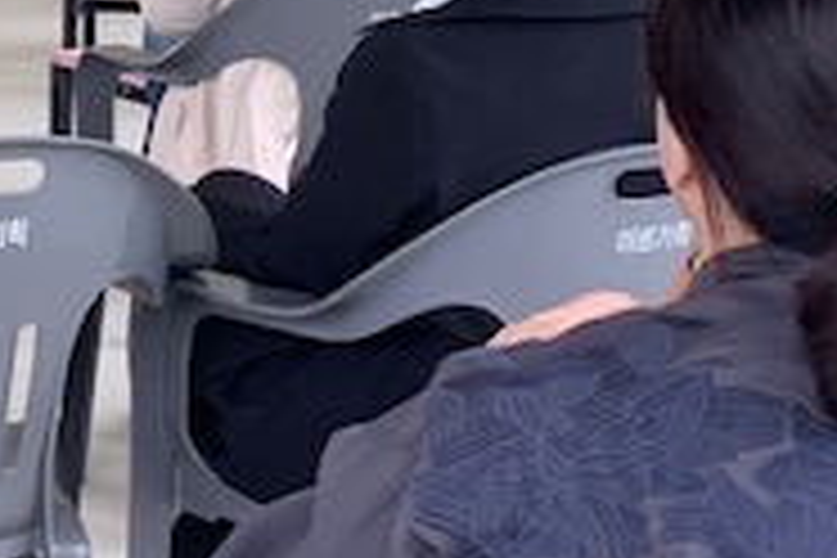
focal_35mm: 186
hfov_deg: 10.7
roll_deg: -1.1
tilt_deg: -3.3
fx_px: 4324
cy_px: -252
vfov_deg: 7.3
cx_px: -342
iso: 16
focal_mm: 6
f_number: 2.4
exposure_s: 1/70
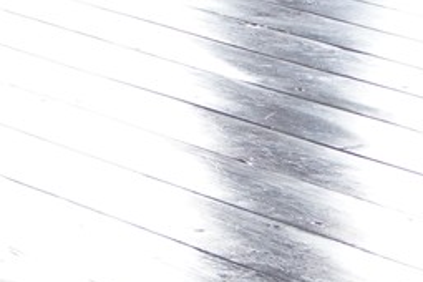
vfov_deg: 4.7
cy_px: -634
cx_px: -904
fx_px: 3219
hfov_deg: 6.7
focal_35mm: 274
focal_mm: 35
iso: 1250
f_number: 5
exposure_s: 1/125
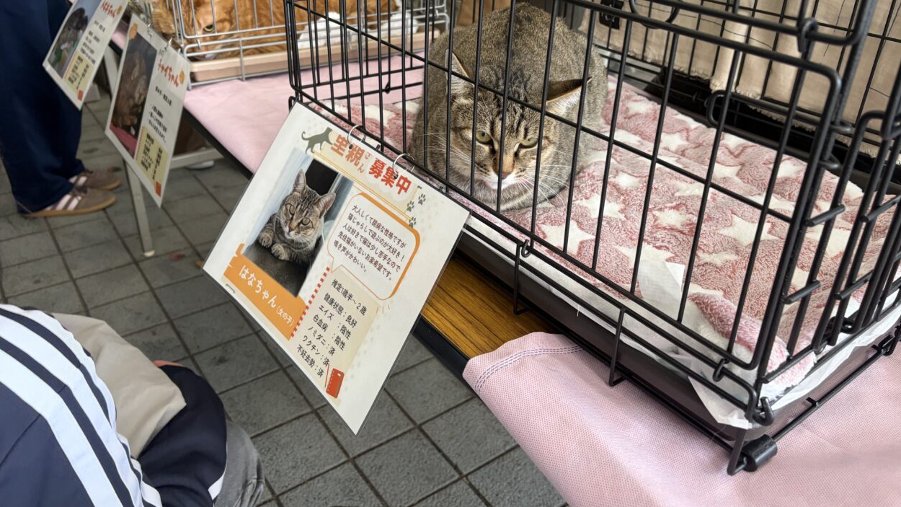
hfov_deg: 66.1
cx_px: 449
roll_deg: -1.5
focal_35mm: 29
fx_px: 693
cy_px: 210
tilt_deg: -27.7
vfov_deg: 40.0
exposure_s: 1/100
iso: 80
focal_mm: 5.96
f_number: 1.6
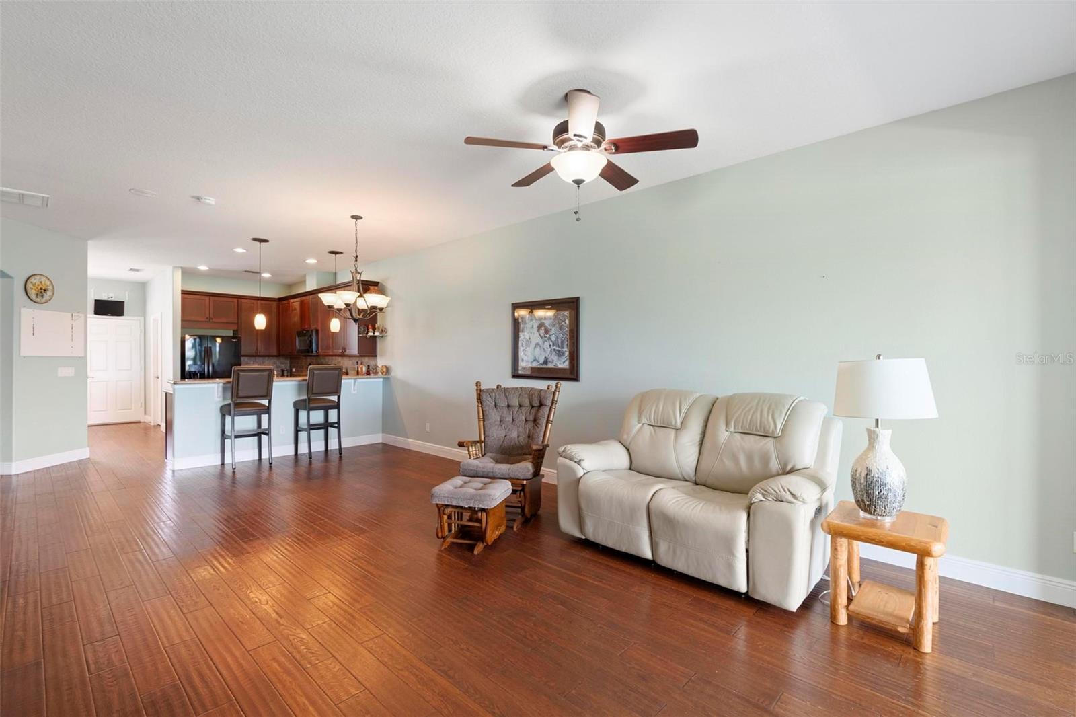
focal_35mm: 16
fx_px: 478
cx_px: 538
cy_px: 358
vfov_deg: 73.7
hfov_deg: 96.7
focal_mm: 16
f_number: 8
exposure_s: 1/5
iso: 800
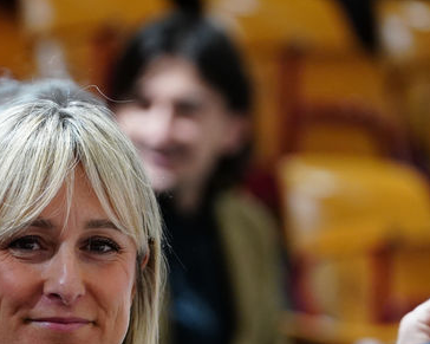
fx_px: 5496
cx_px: -4
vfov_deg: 3.6
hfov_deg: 4.5
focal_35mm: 432
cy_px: 356
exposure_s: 1/400
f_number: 4
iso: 3200
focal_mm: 171
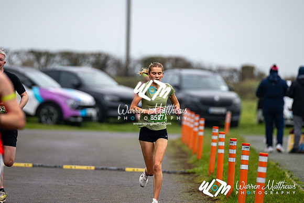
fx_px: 3798
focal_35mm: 450
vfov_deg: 3.1
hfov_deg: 4.6
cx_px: 152
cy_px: 102
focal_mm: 300
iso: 280
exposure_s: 1/1600
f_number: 2.8
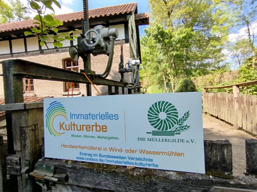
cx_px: 128
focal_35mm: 15
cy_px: 96
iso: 50
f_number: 2.2
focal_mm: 1.65
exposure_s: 1/569
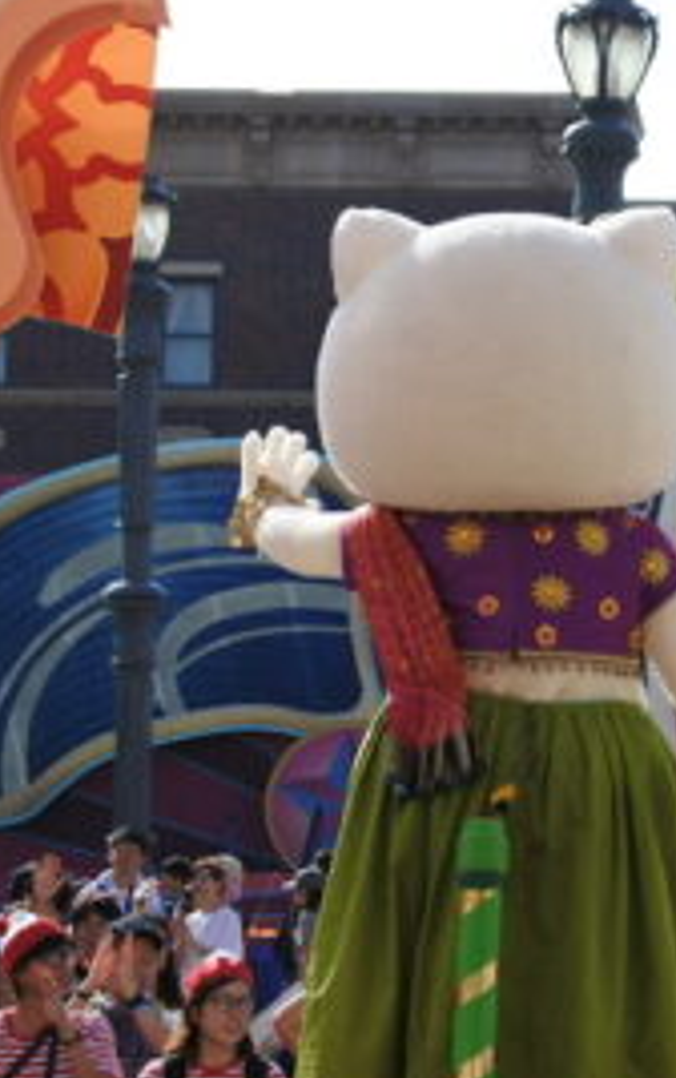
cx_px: 813
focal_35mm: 125
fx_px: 3677
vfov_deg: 16.7
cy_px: 471
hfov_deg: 10.3
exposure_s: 1/800
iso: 160
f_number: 4.5
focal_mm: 17.6
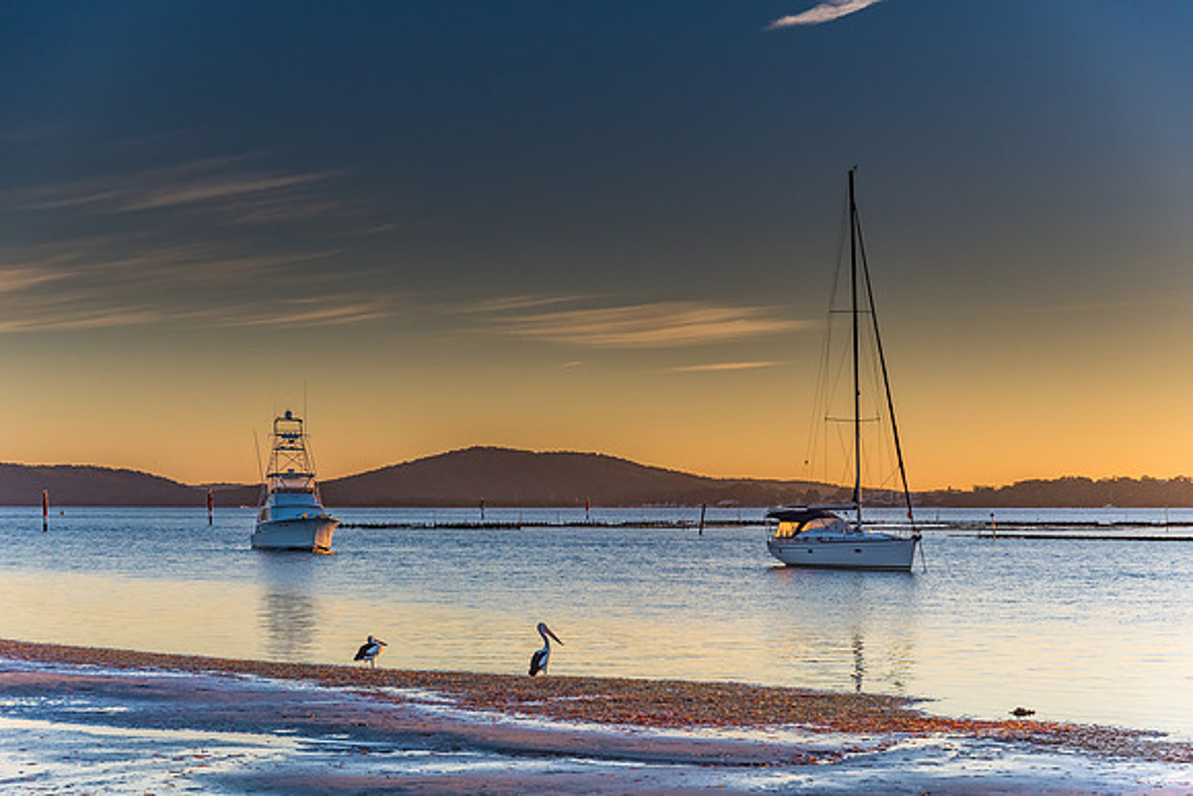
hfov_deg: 27.3
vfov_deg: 18.4
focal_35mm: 74
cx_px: 596
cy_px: 398
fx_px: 2452
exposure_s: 1/800
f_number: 3.5
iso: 400
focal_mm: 48
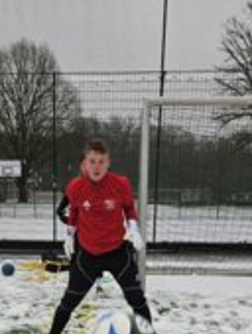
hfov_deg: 27.0
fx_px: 523
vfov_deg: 32.7
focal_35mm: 54
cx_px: 91
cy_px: 332
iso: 25
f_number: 1.8
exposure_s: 1/285
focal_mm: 5.4
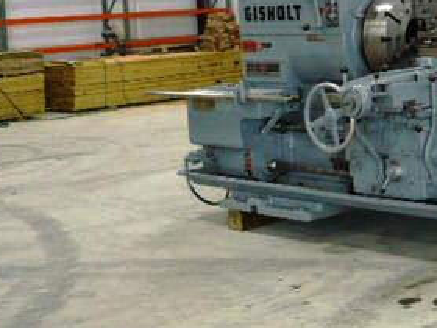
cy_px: 70
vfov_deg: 18.3
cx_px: 476
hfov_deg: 23.0
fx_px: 1010
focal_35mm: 80
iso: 200
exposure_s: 1/30
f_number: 2.8
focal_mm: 5.8
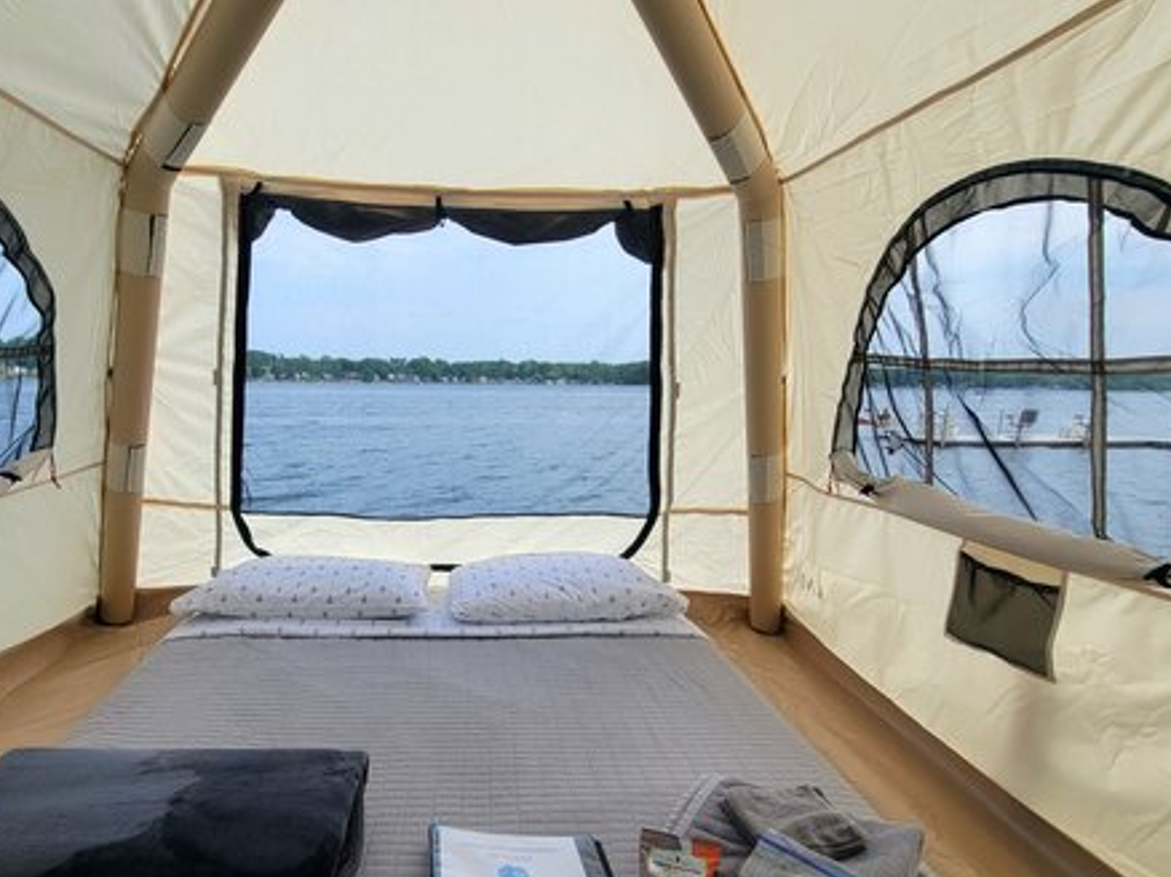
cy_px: 556
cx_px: 430
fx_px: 642
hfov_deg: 82.9
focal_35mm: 19
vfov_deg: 67.4
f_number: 2.2
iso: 50
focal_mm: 2.2
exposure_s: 1/455
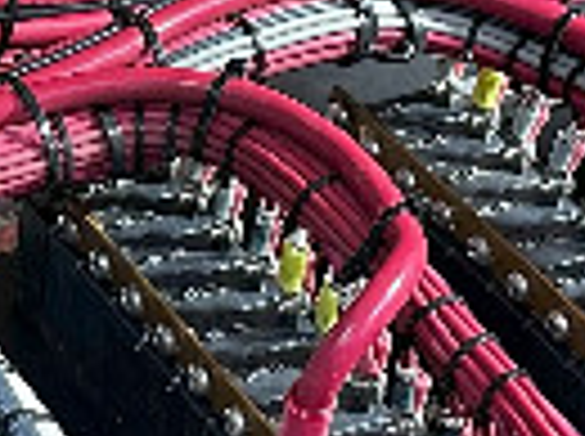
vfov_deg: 9.9
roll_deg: +1.5
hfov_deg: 13.2
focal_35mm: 148
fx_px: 2497
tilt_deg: -23.2
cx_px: 4
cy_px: -63
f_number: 1.78
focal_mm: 6.86
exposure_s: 1/60
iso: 400
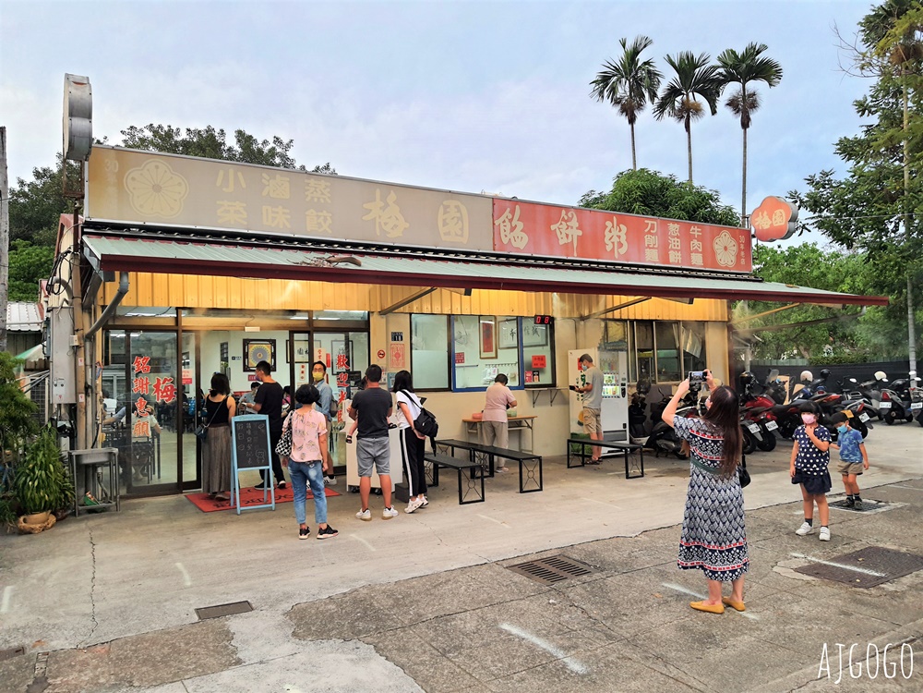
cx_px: 462
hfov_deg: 67.3
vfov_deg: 53.1
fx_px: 693
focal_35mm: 26
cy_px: 346
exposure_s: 1/120
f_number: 1.7
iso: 125
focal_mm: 4.32
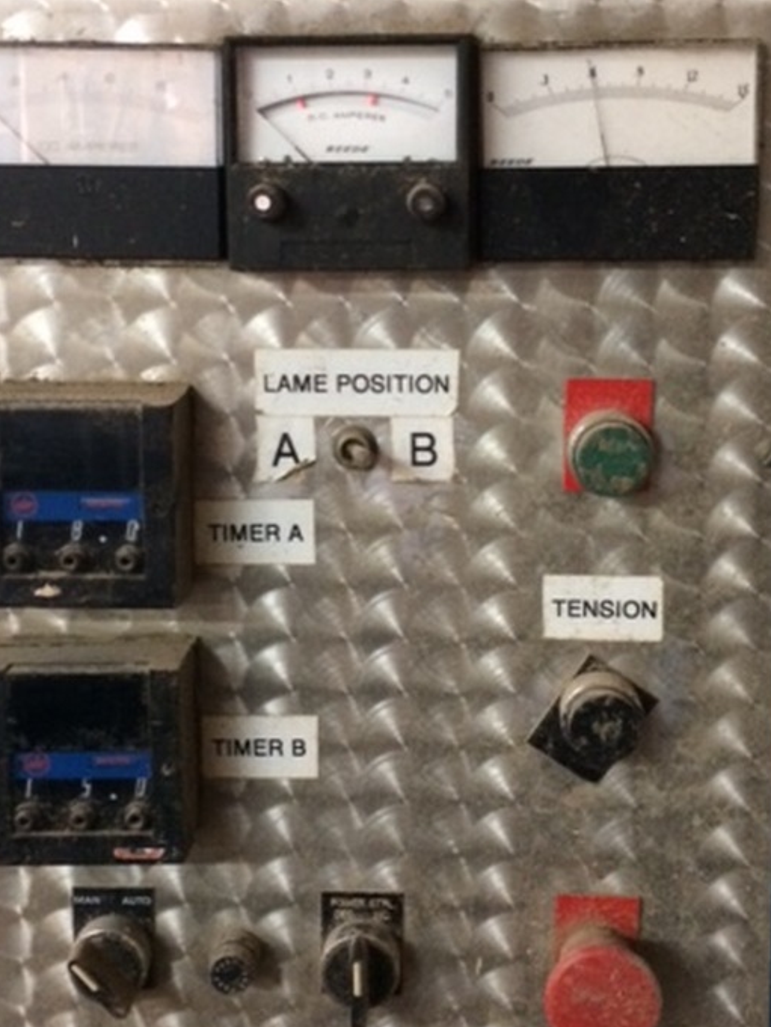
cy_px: 377
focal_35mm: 46
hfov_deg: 31.5
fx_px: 1366
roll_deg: -0.8
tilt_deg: -6.9
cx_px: 400
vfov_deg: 40.9
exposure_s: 1/24
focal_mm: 4.15
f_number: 2.2
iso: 250
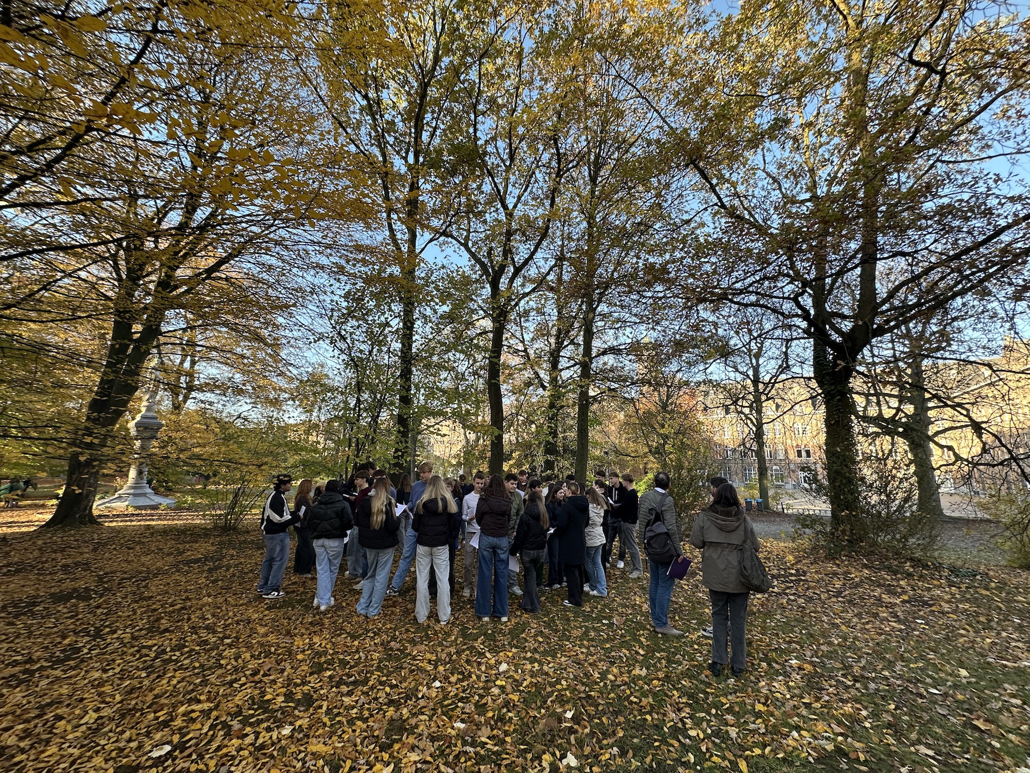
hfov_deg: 102.1
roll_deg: -0.3
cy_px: 386
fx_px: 417
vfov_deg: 85.7
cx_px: 515
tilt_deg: +10.1
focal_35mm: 14
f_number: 2.2
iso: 40
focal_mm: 2.22
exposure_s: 1/129
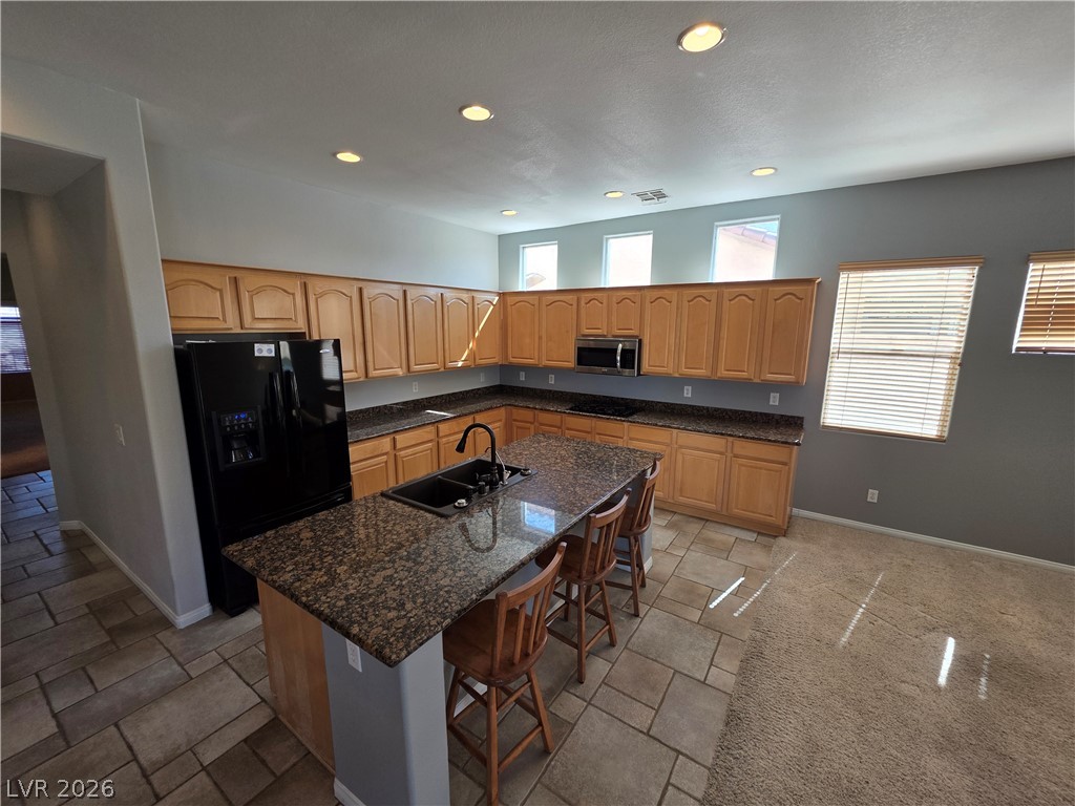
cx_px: 538
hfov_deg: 106.2
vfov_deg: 89.9
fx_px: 404
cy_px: 403
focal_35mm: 13
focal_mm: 2.2
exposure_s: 1/120
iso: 40
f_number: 1.9
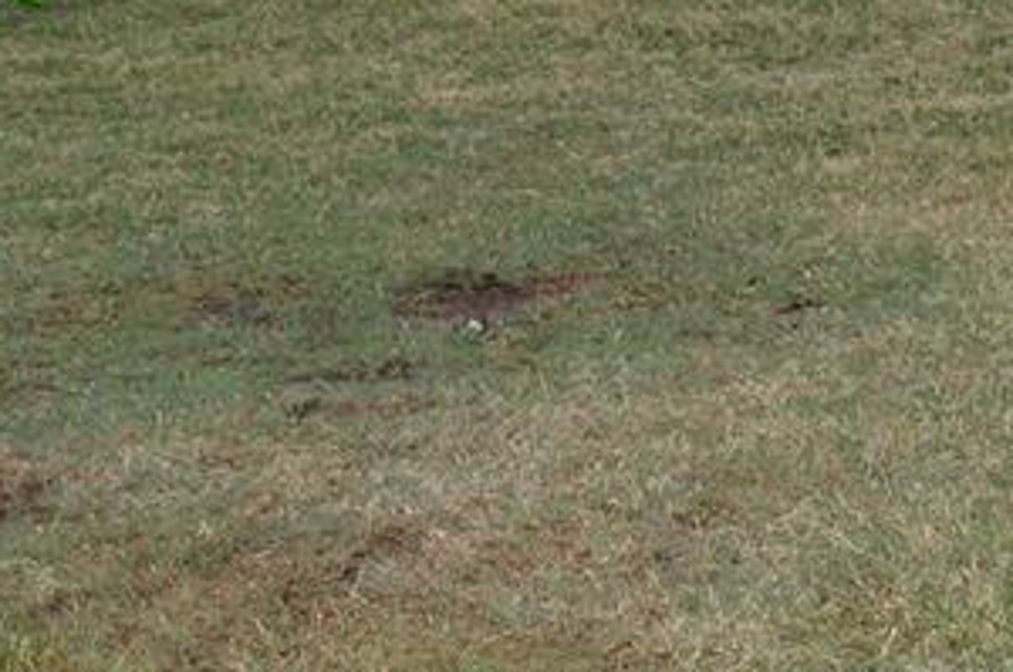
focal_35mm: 123
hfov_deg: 16.6
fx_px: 3455
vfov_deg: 10.8
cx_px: 770
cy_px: -262
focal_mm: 24
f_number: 5.6
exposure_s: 1/125
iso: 180
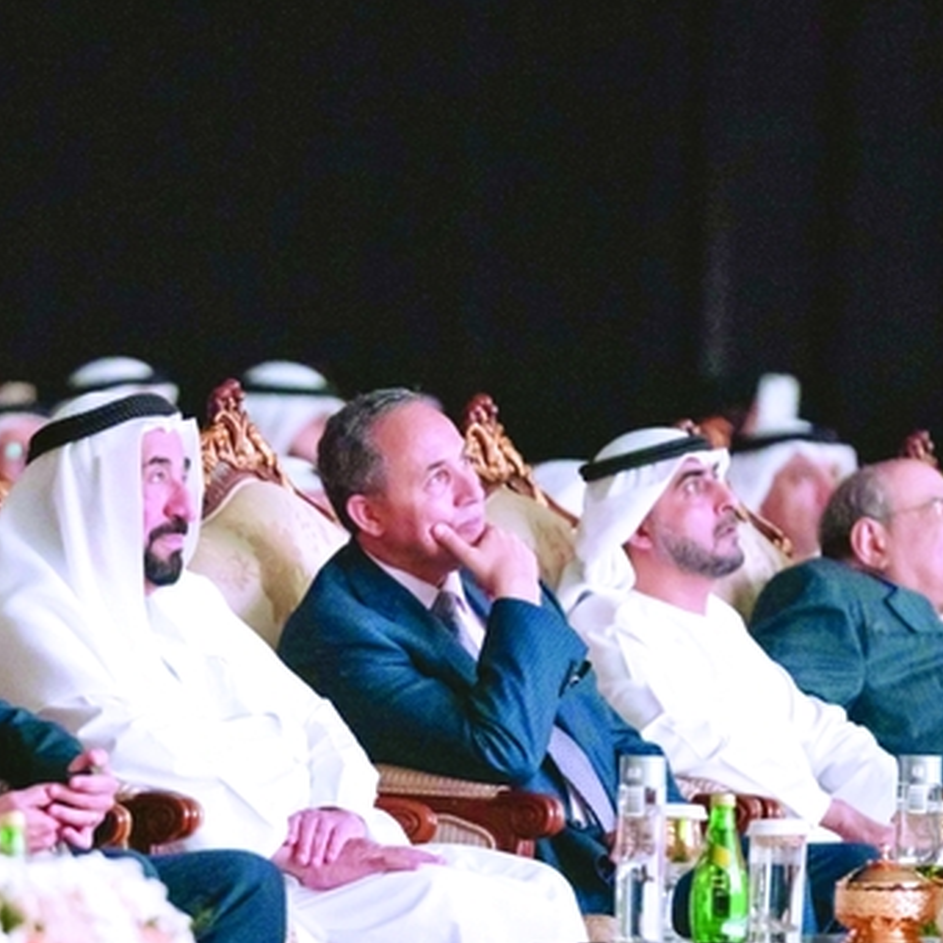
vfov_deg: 4.4
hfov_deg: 4.4
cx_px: 271
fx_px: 12297
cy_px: 679
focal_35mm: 399
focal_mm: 200
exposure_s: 1/80
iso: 6400
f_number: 2.8
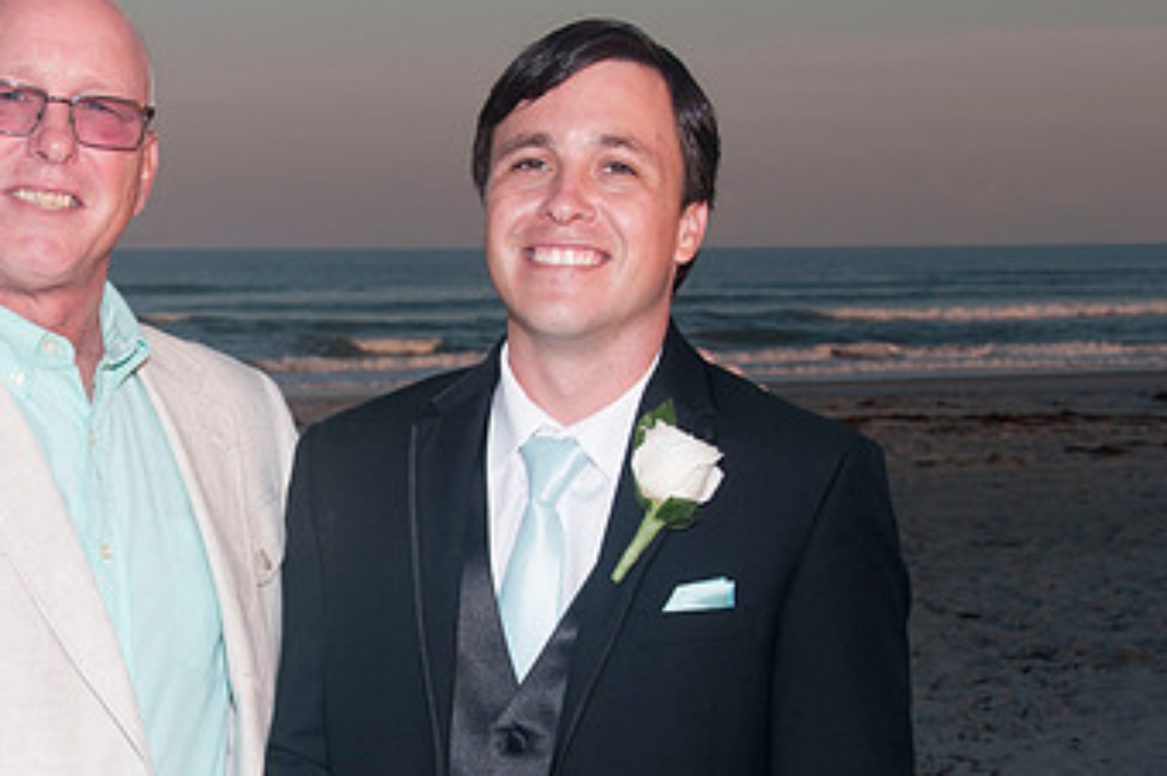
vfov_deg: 15.6
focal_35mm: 87
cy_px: 510
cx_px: 288
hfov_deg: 23.2
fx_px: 2817
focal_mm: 34
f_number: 8
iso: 100
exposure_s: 1/250
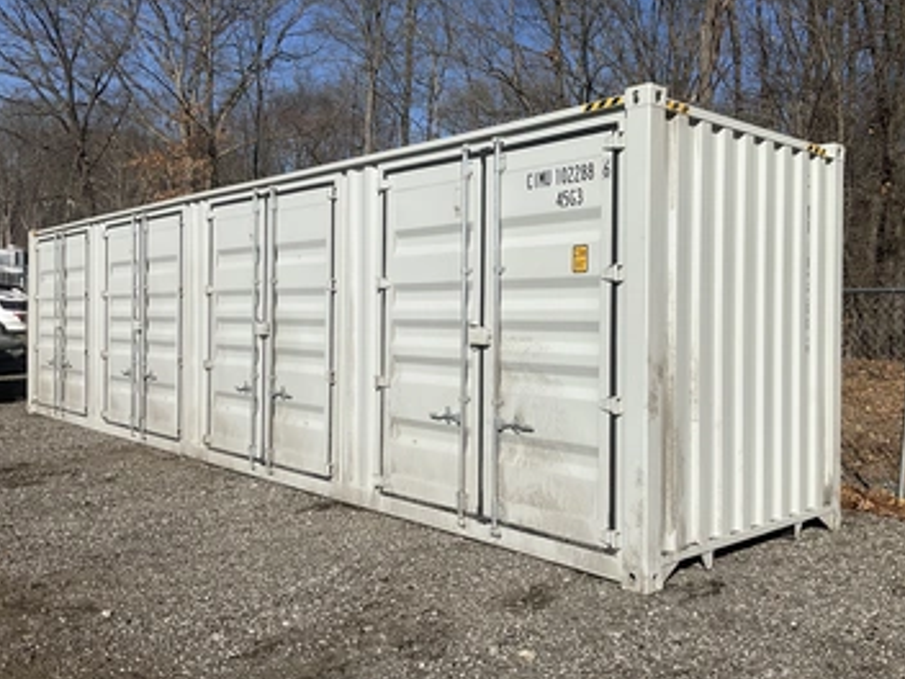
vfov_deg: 42.9
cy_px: 319
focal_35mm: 33
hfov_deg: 55.2
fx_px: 863
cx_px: 504
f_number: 1.8
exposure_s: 1/4785
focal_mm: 3
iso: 25
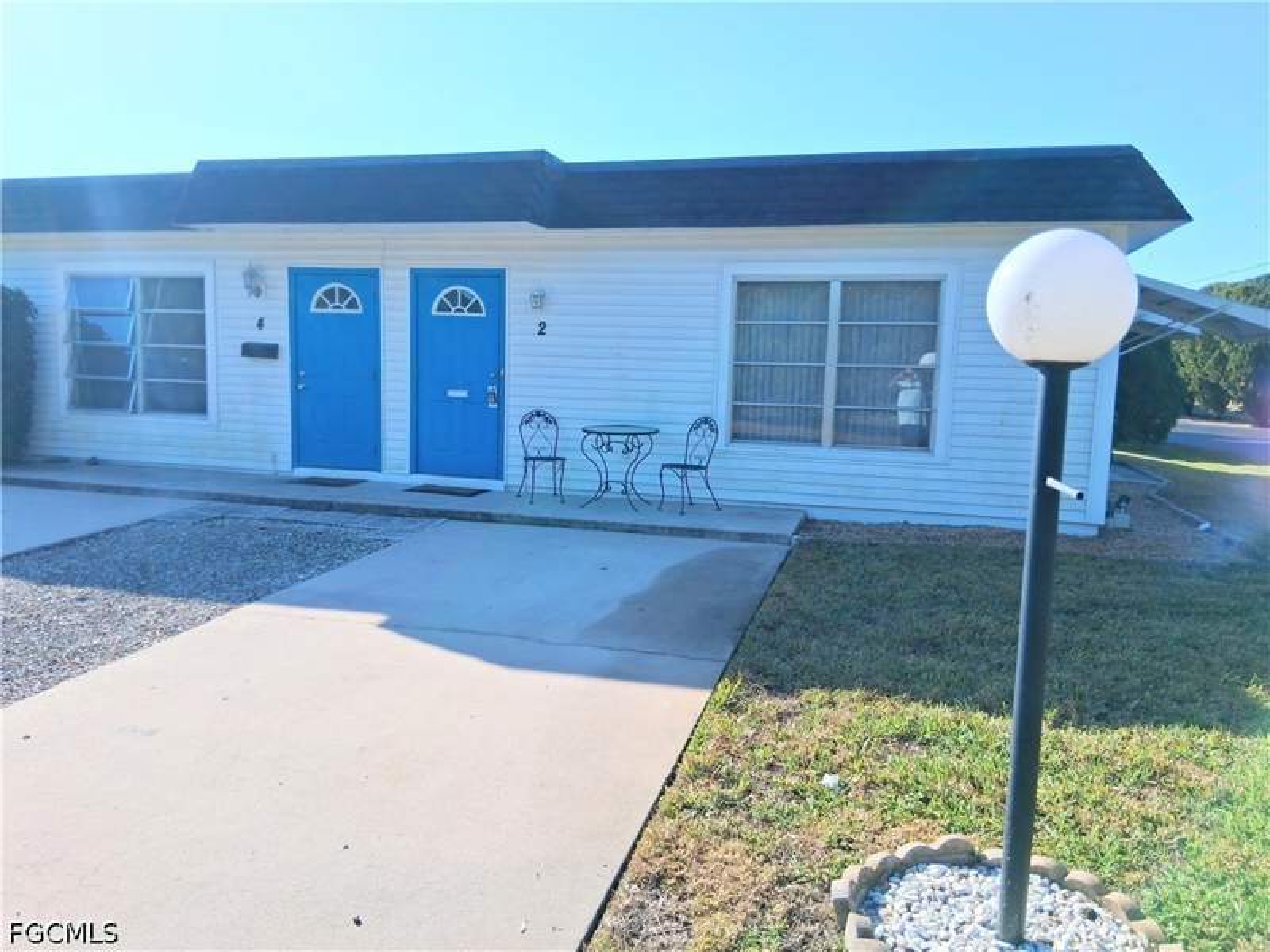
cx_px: 635
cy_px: 476
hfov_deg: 67.3
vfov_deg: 53.1
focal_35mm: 26
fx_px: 954
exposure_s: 1/947
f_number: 1.8
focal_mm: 3.98
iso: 25
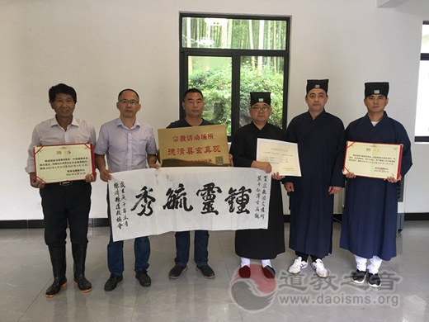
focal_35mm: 29
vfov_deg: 48.2
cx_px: 214
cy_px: 161
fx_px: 359
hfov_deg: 61.7
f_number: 2.2
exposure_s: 1/17
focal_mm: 4.15
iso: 40
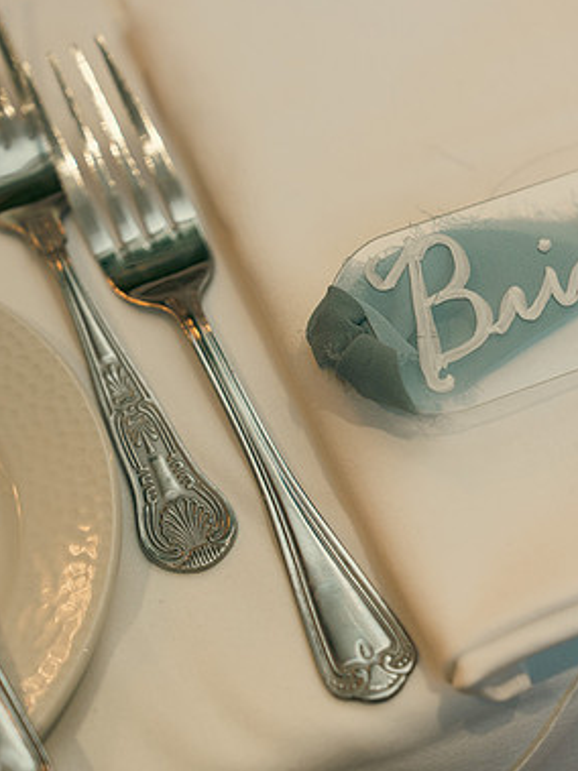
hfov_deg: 14.2
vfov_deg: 19.1
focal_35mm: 103
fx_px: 2294
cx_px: 537
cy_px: 383
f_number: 3.5
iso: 800
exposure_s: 1/160
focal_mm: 70
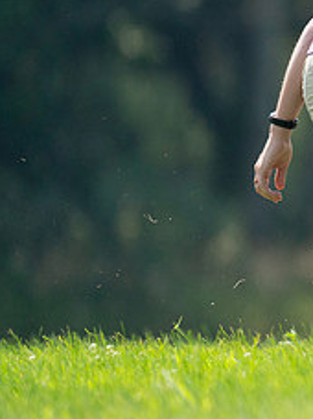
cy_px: 125
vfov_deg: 1.3
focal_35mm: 1474
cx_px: 530
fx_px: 17787
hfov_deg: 1.0
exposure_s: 1/4000
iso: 2500
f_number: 6.3
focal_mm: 600
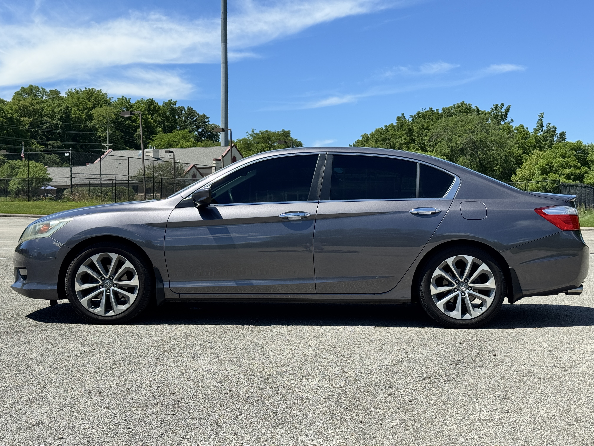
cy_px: 223
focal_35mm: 48
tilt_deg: -1.7
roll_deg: -0.2
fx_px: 824
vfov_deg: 30.3
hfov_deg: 39.7
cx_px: 297
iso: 64
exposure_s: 1/4608
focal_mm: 6.76
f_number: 1.78
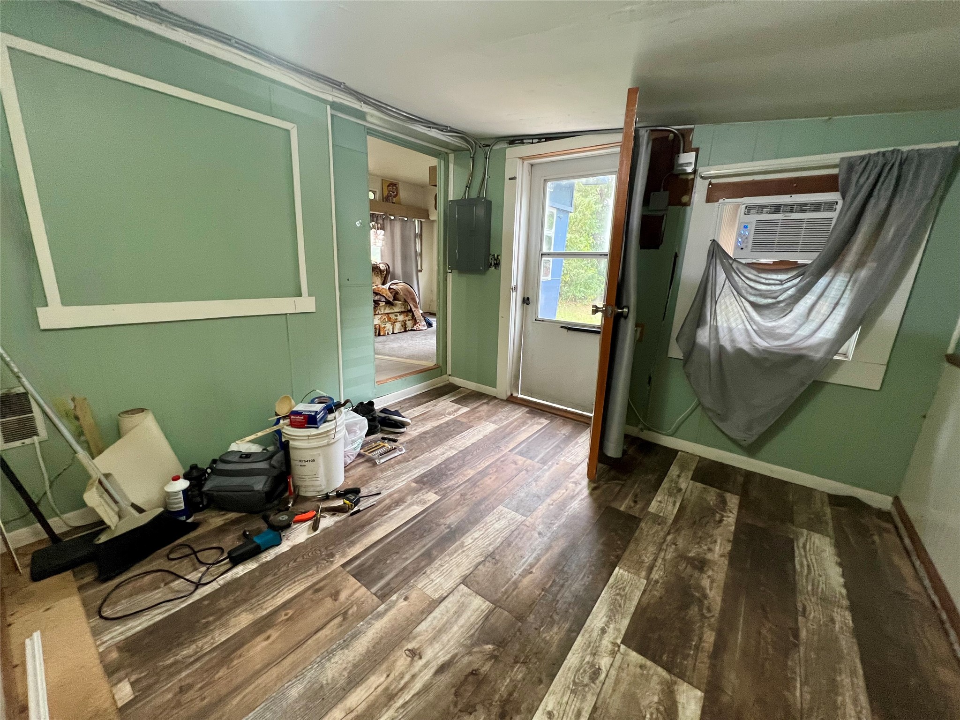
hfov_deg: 106.2
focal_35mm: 13
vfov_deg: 89.9
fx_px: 361
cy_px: 360
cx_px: 480
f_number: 1.8
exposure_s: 1/60
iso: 320
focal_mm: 1.57
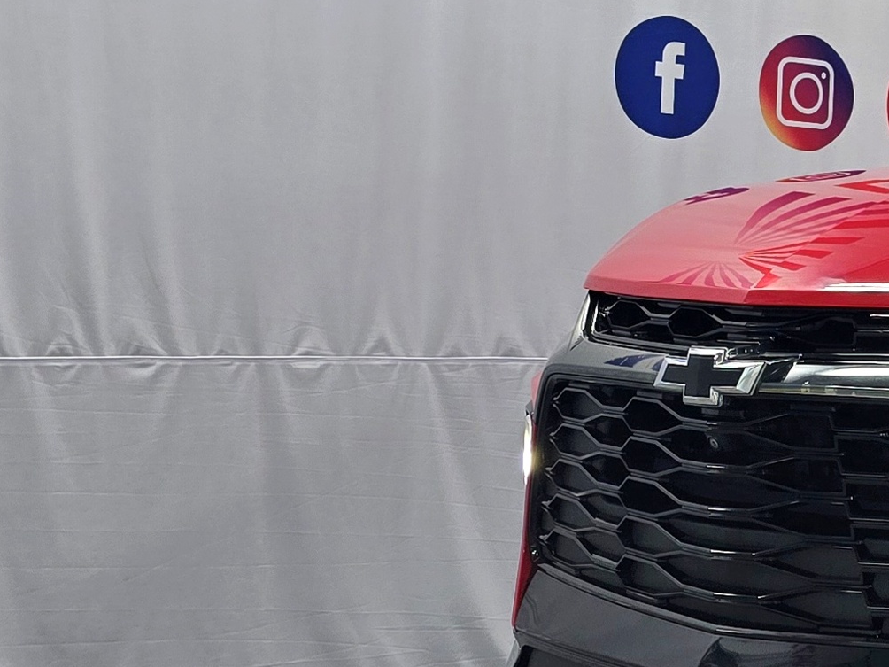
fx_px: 1695
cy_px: 132
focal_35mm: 66
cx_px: 1241
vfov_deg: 22.0
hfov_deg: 24.5
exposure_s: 1/120
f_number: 1.7
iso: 50
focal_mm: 6.3
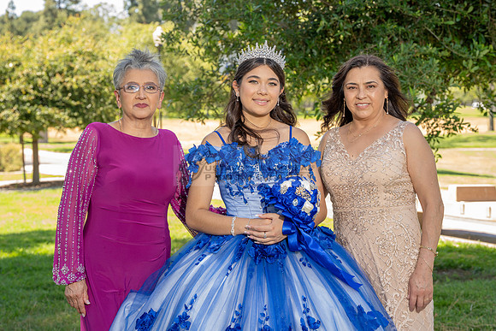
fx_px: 1030
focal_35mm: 75
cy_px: 111
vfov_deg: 18.2
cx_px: 268
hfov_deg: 27.1
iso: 80
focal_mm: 54.7
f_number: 4.5
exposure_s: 1/125
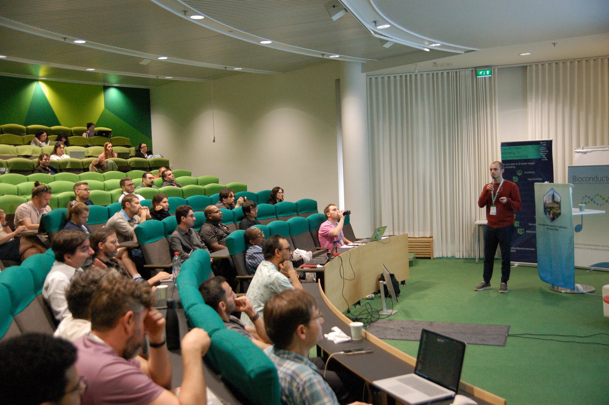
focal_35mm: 36
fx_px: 608
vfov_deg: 36.8
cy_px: 202
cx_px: 304
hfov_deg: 53.2
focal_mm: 24
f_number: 2.8
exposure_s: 1/125
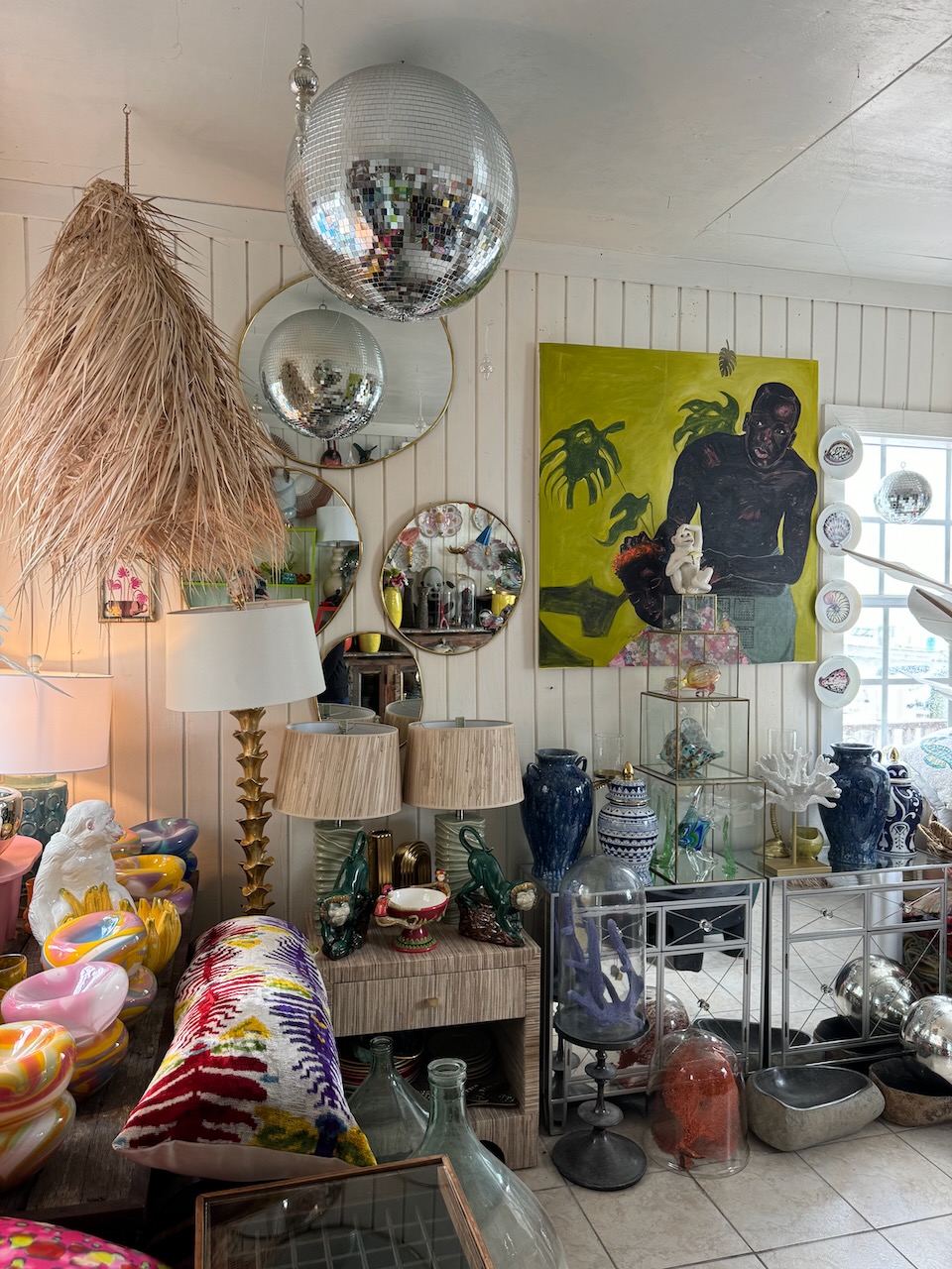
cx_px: 476
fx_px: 880
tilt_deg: -1.1
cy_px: 634
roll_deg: +0.2
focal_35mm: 24
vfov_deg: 71.6
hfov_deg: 56.8
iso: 160
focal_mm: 6.86
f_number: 1.78
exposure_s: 1/120
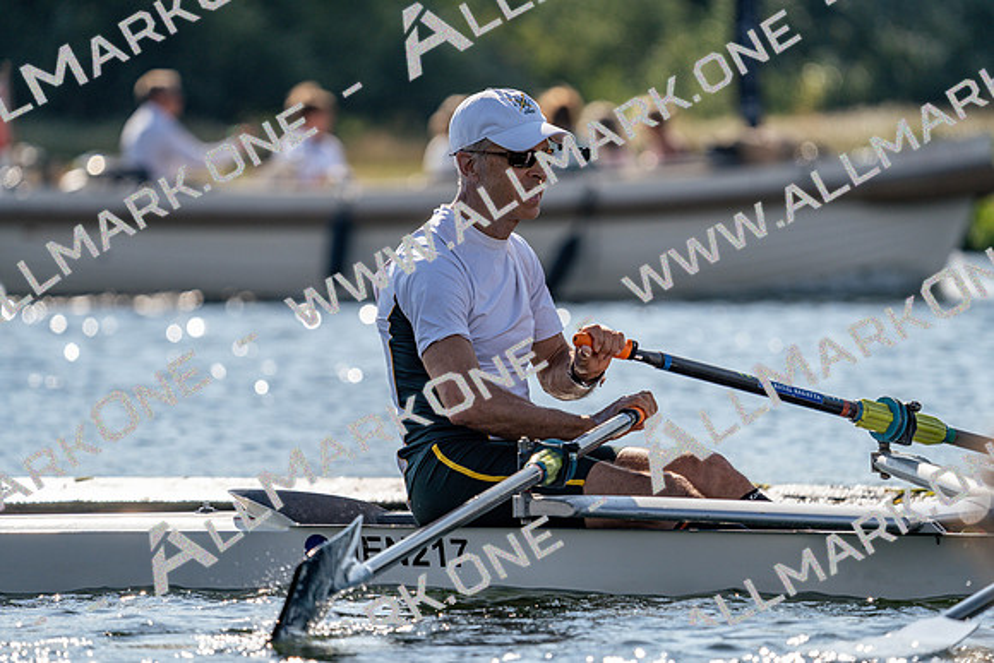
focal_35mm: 391
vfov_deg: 3.5
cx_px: 497
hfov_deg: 5.3
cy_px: 332
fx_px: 10798
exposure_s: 1/1600
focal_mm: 391
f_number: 6.3
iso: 160
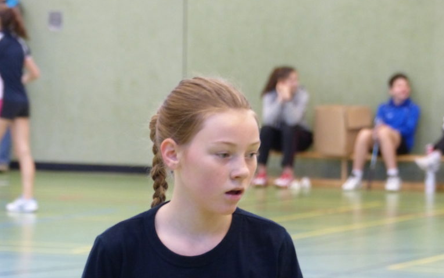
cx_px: 223
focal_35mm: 257
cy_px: 285
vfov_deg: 5.1
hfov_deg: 8.2
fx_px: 3111
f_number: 2.8
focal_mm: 32.5
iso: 400
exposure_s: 1/40
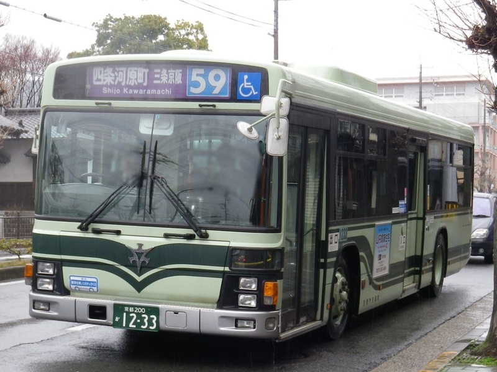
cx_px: 248
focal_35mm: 59
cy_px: 186
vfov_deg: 24.8
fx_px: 847
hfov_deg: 32.7
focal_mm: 10.4
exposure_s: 1/60
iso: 100
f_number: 4.5
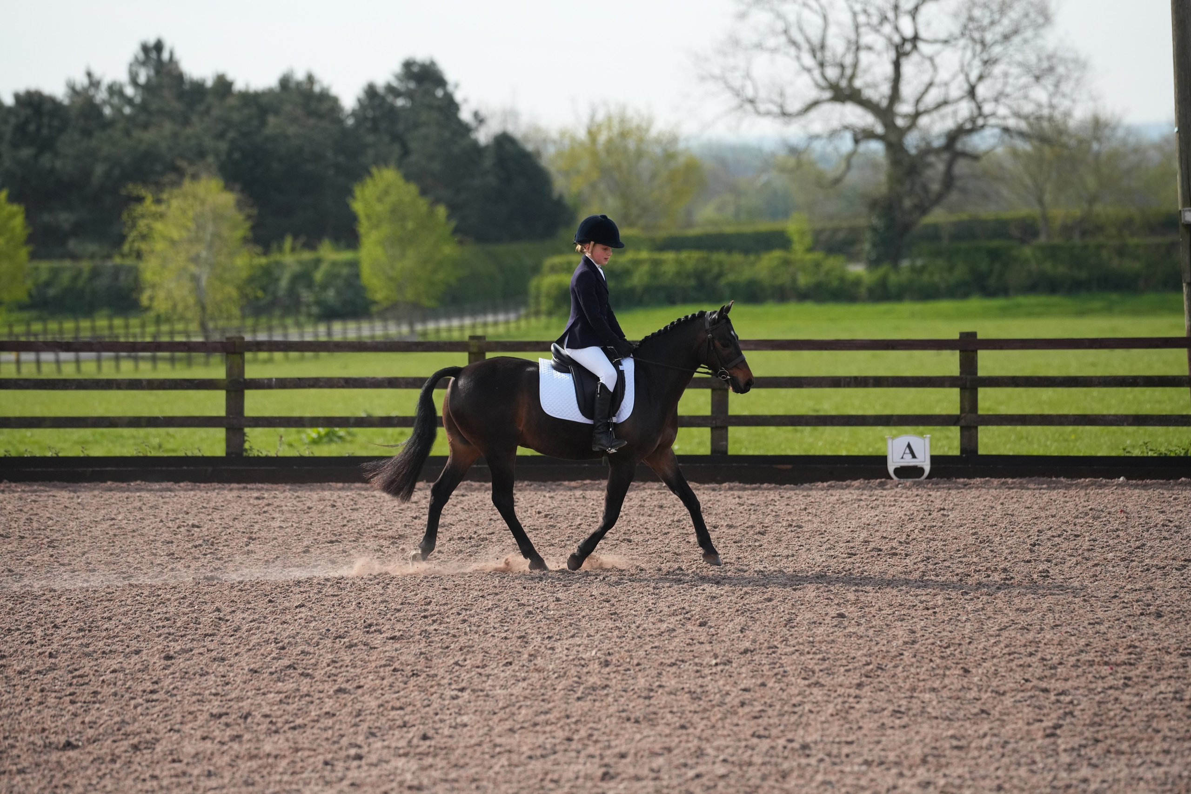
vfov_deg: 6.9
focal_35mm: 200
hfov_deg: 10.3
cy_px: 397
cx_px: 596
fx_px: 6617
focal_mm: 200
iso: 1000
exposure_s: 1/6400
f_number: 4
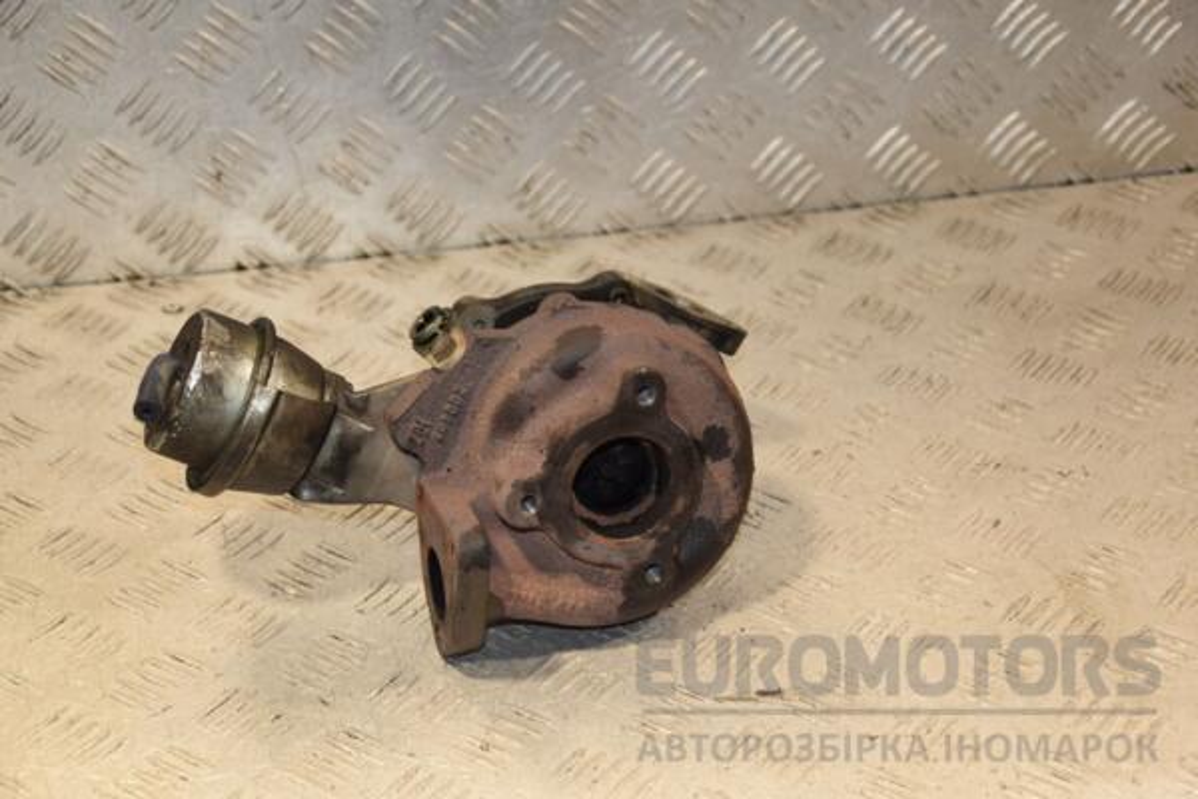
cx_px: 599
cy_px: 400
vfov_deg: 18.2
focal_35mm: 75
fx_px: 2496
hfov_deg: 27.0
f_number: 5.6
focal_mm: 50
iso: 800
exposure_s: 1/200
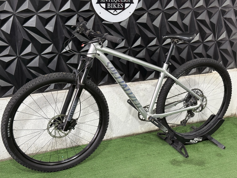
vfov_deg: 30.3
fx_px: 329
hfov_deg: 39.7
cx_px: 118
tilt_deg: -18.8
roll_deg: -1.7
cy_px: 89
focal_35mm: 48
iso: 125
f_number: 1.78
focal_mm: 6.76
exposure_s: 1/60
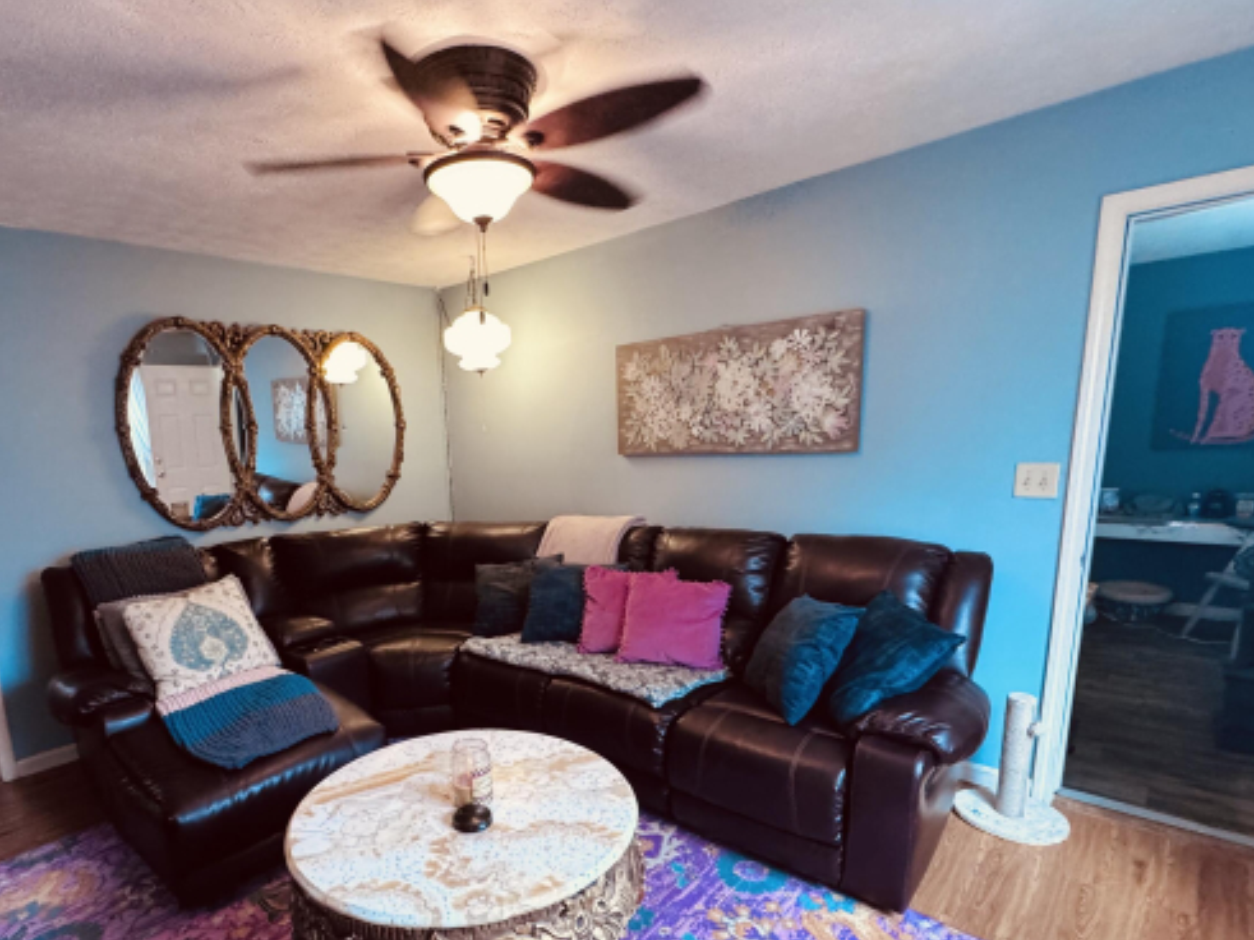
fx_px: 688
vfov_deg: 67.9
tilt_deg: -11.5
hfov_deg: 83.9
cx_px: 520
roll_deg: +2.5
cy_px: 572
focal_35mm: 19
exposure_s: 1/60
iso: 640
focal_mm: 2.22
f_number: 2.2
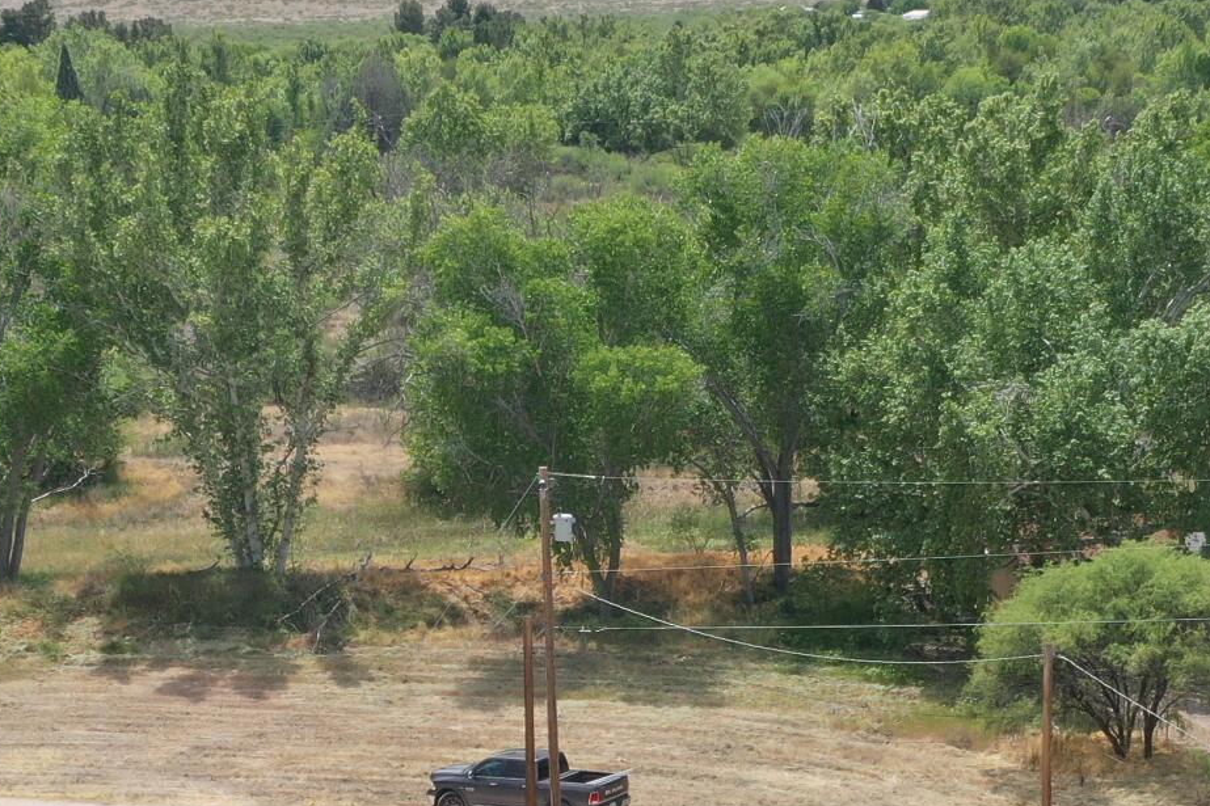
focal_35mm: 91
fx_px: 3058
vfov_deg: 14.3
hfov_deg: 22.4
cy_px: 1094
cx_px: 709
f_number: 5
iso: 100
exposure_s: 1/500
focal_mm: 10.26
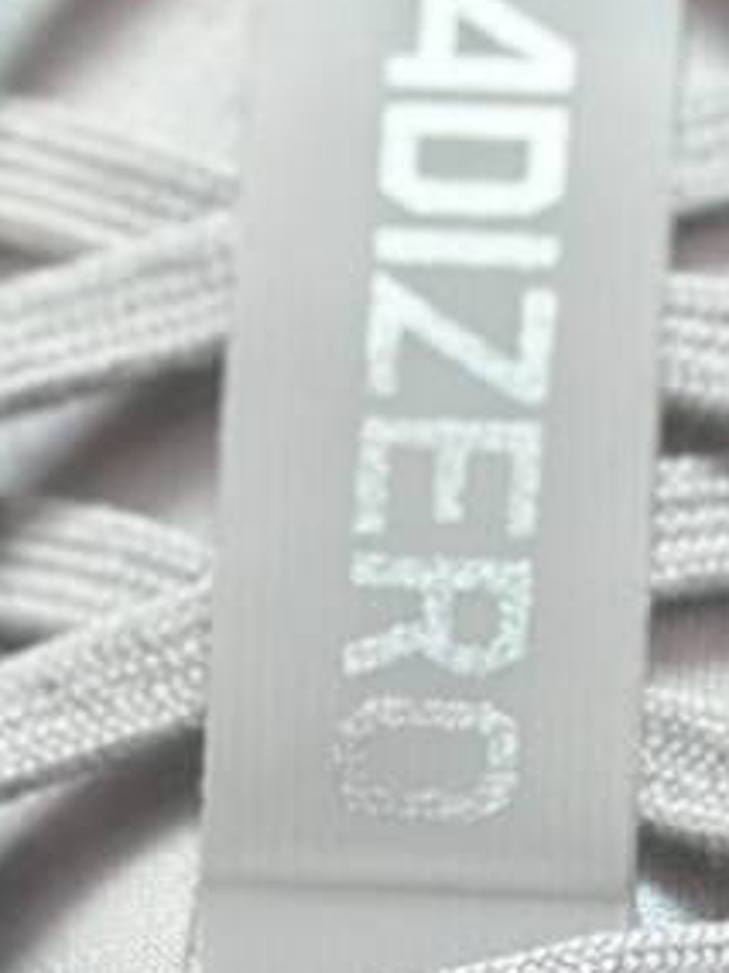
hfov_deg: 4.3
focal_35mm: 346
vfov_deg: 5.7
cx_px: 267
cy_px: 1182
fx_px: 9716
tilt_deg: -58.4
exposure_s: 1/1212
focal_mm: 6.86
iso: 80
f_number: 1.78
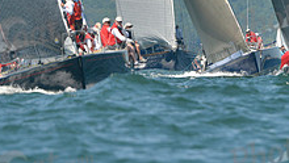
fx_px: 8487
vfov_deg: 1.1
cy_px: -43
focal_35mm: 1107
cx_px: 163
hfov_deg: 2.0
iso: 280
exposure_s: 1/1250
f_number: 6.3
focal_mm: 400
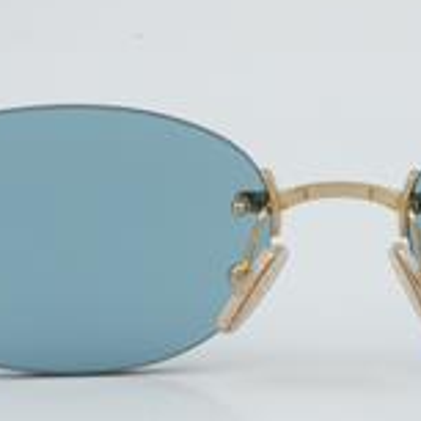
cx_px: 341
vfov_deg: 9.6
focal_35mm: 183
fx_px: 2520
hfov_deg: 9.5
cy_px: 242
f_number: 32
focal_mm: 55
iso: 100
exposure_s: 1/3
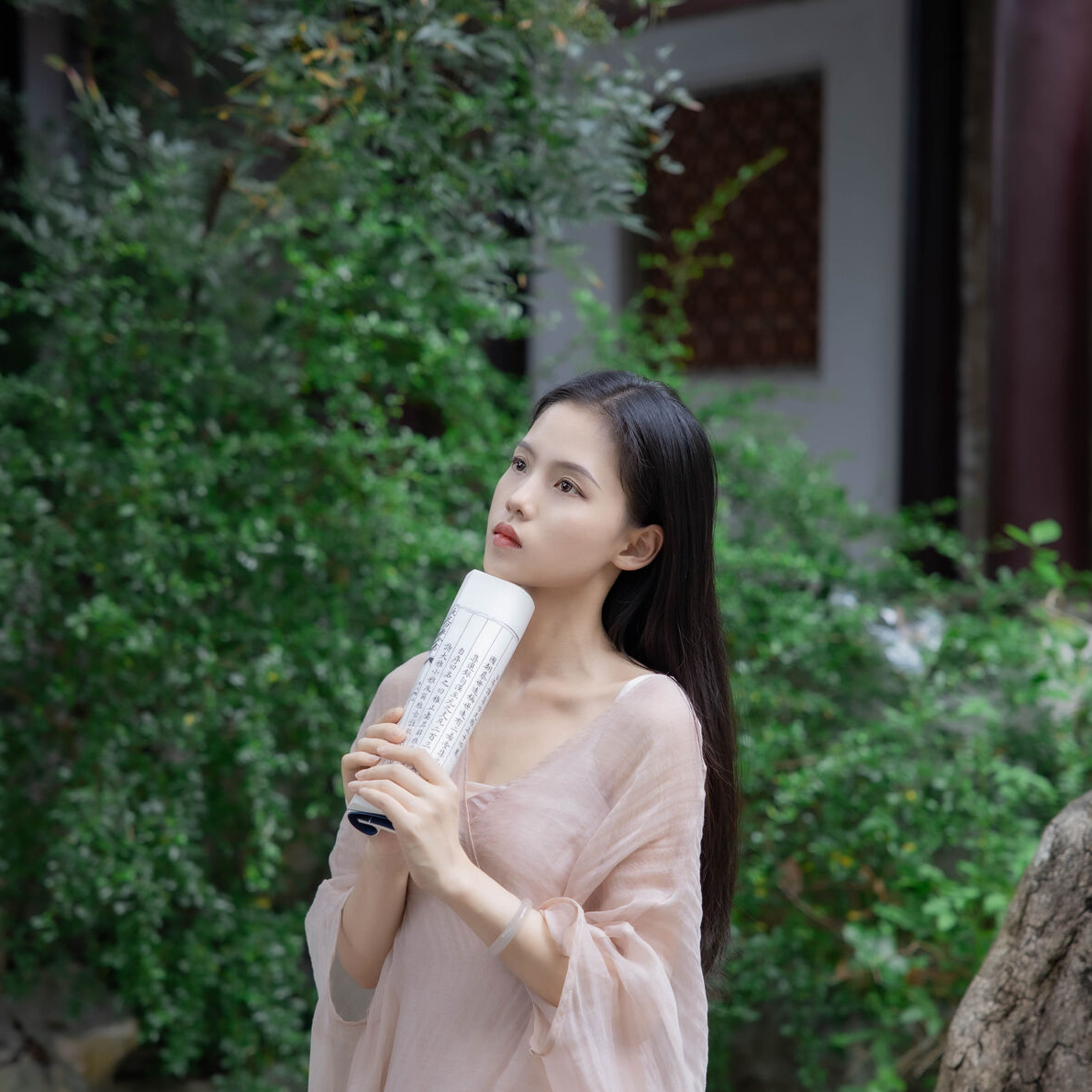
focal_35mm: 90
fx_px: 3212
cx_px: 547
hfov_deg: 19.3
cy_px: 622
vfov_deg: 19.3
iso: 200
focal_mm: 70
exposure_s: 1/160
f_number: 2.8
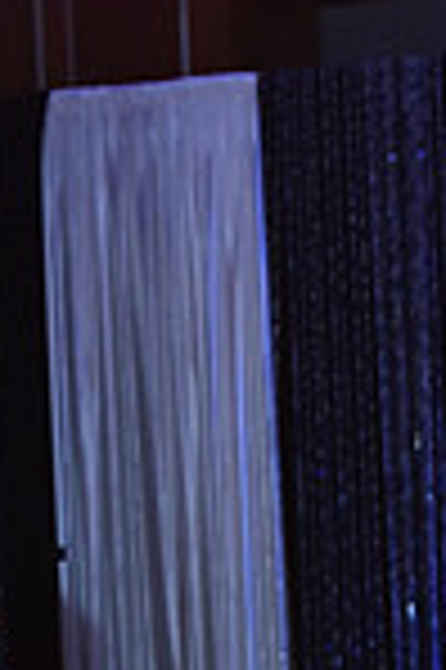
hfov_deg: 5.0
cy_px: 1192
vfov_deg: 7.3
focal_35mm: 273
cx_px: 381
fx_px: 5085
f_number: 5
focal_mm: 70
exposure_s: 1/250
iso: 2000
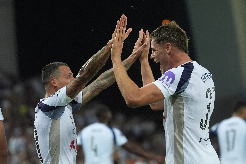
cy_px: 82
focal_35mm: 156
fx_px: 1066
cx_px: 123
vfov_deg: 8.8
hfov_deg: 13.2
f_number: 3.2
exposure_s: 1/1600
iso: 3200
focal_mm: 156
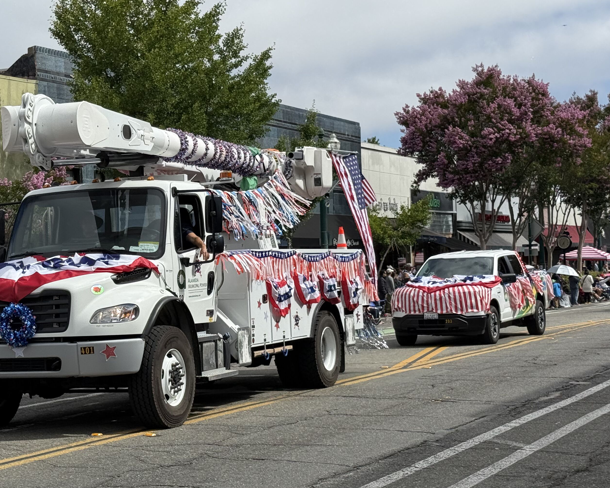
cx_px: 198
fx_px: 1354
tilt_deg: +1.2
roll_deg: +2.0
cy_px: 241
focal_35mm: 75
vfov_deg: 20.4
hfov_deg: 25.2
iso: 64
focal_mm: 6.76
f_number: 1.78
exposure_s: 1/6536
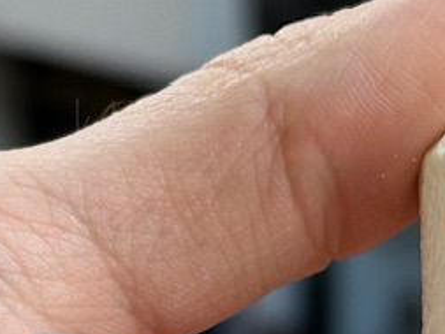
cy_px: 436
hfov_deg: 8.1
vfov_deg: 6.1
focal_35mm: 243
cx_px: -5
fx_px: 3125
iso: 50
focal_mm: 6.86
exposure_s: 1/226
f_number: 1.78
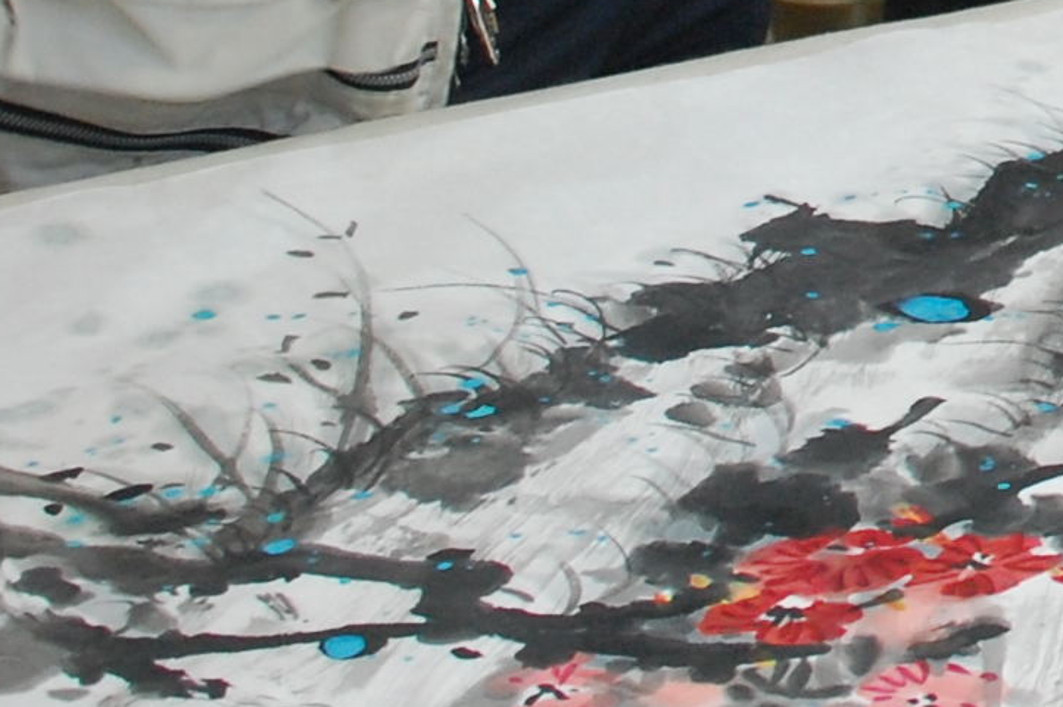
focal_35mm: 150
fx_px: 4425
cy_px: -619
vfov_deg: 8.7
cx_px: 1940
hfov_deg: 12.5
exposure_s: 1/20
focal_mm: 24
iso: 800
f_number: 4
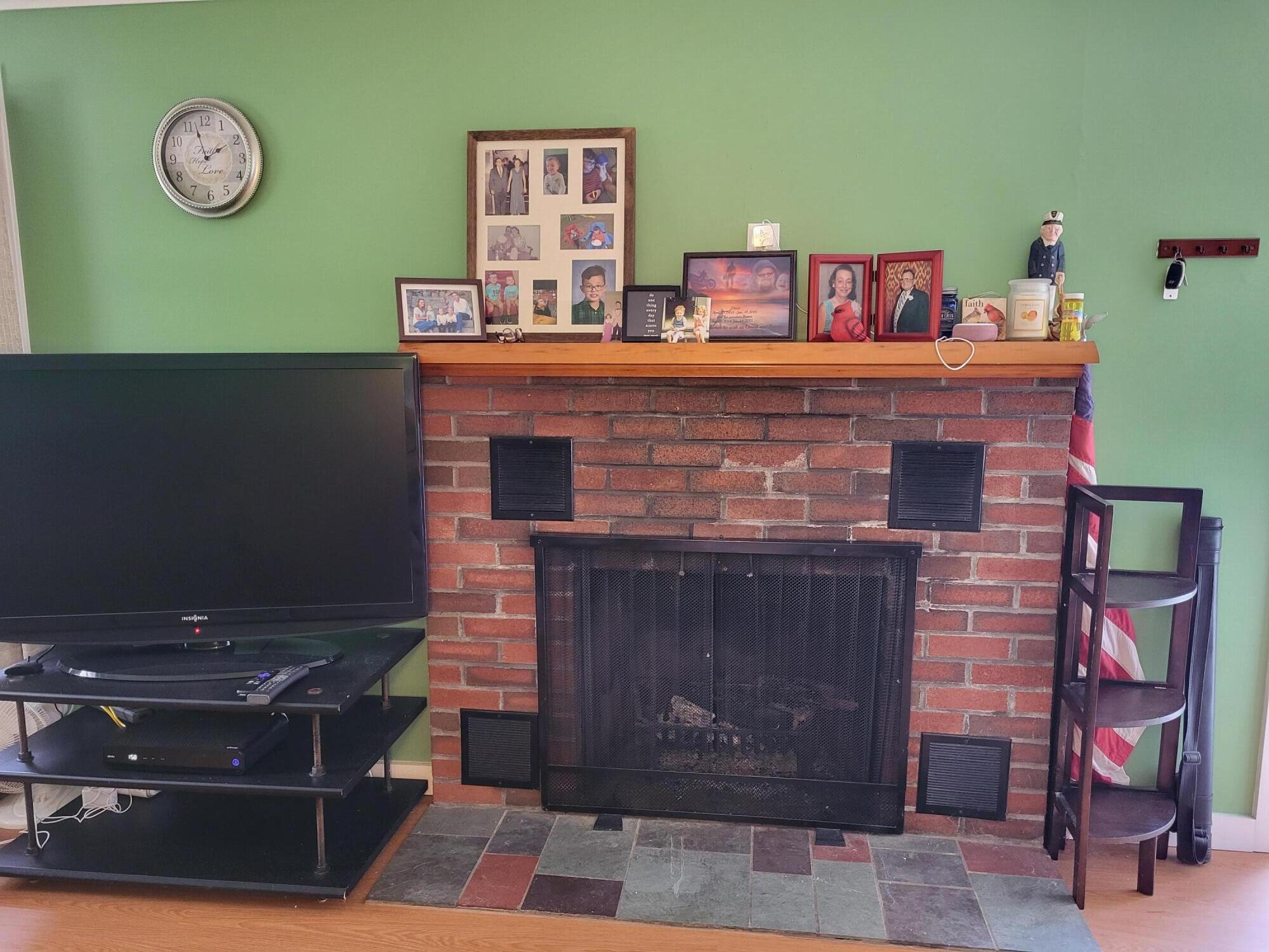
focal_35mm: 26
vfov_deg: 53.1
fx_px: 953
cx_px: 634
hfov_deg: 67.3
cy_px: 476
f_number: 1.8
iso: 500
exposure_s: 1/40
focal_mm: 5.4
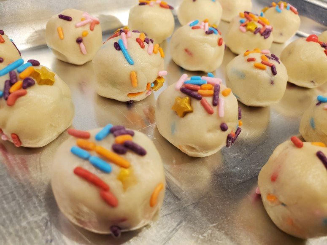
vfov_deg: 53.1
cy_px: 122
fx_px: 246
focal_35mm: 26
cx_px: 164
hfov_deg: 67.3
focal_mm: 4.3
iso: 250
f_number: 2.4
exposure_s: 1/120
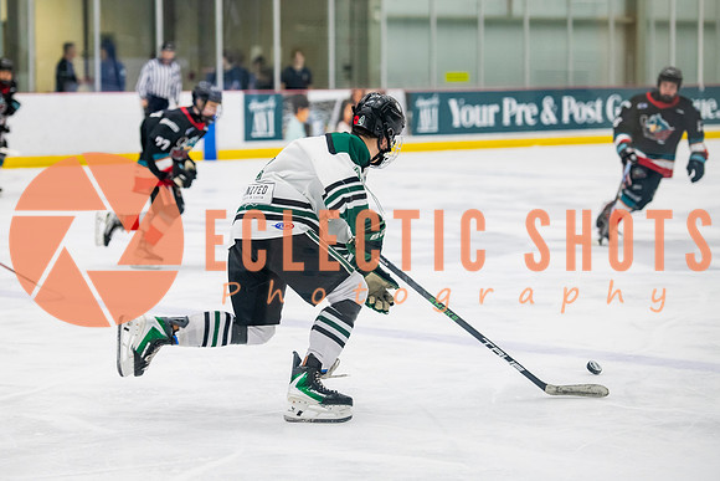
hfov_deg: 16.5
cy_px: 241
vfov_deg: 11.0
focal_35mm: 124
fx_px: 2484
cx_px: 306
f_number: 3.2
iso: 2000
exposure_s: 1/640
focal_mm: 105
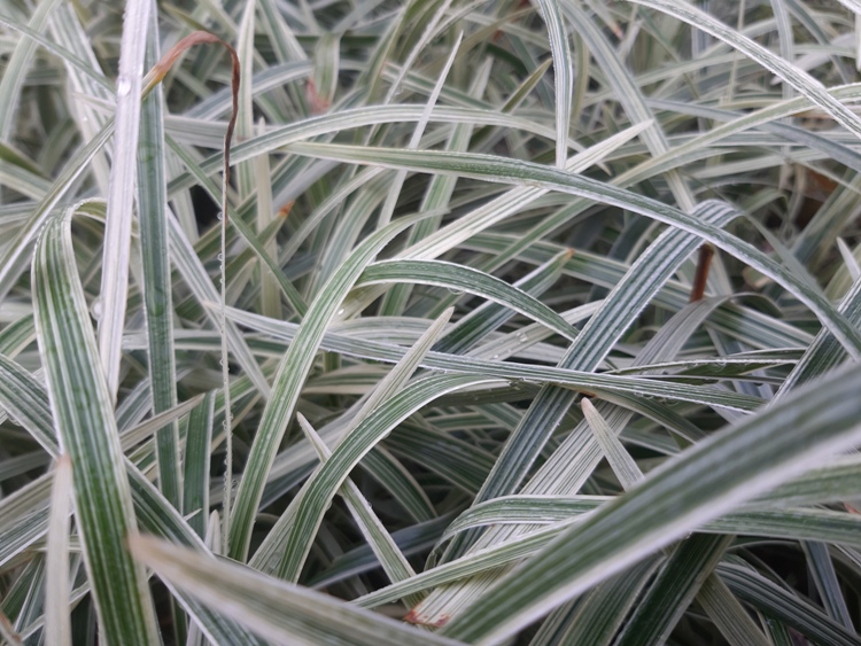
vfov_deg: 51.4
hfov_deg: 65.3
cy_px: 323
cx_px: 430
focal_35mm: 27
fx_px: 672
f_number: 1.7
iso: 50
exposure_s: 1/50
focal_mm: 3.93
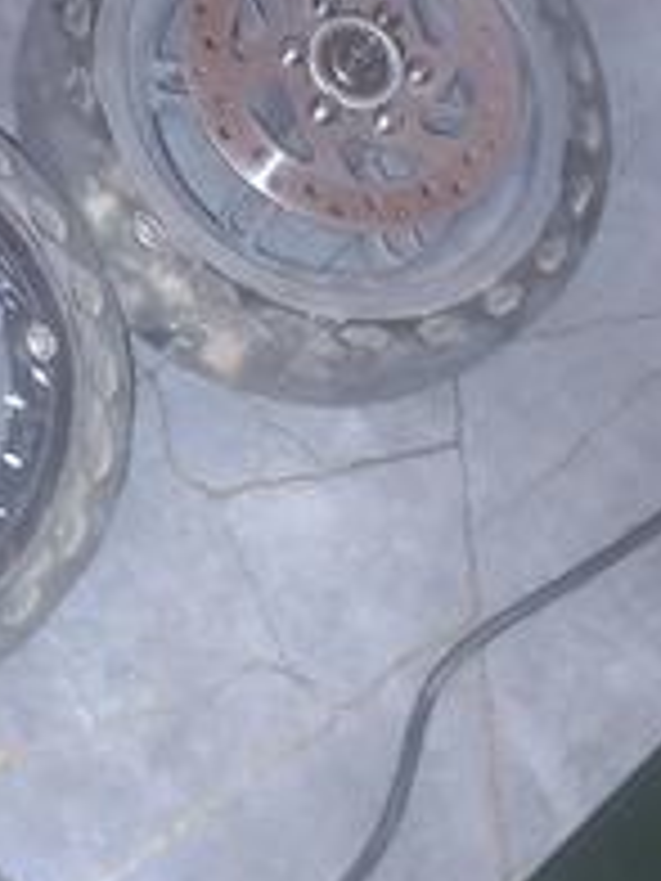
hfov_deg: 26.1
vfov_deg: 34.9
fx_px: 1400
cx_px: 126
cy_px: 391
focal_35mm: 55
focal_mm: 4
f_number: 1.8
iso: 400
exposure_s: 1/25
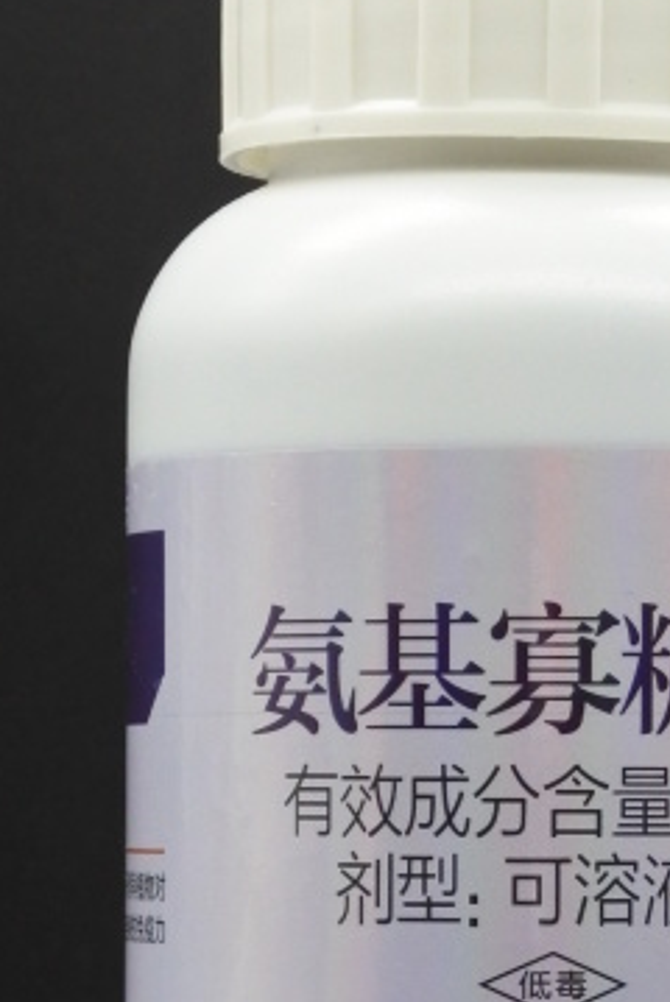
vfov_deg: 9.0
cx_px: 472
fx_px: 6324
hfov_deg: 6.1
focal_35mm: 227
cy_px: 876
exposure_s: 1/60
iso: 1000
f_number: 6.3
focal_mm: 25.2
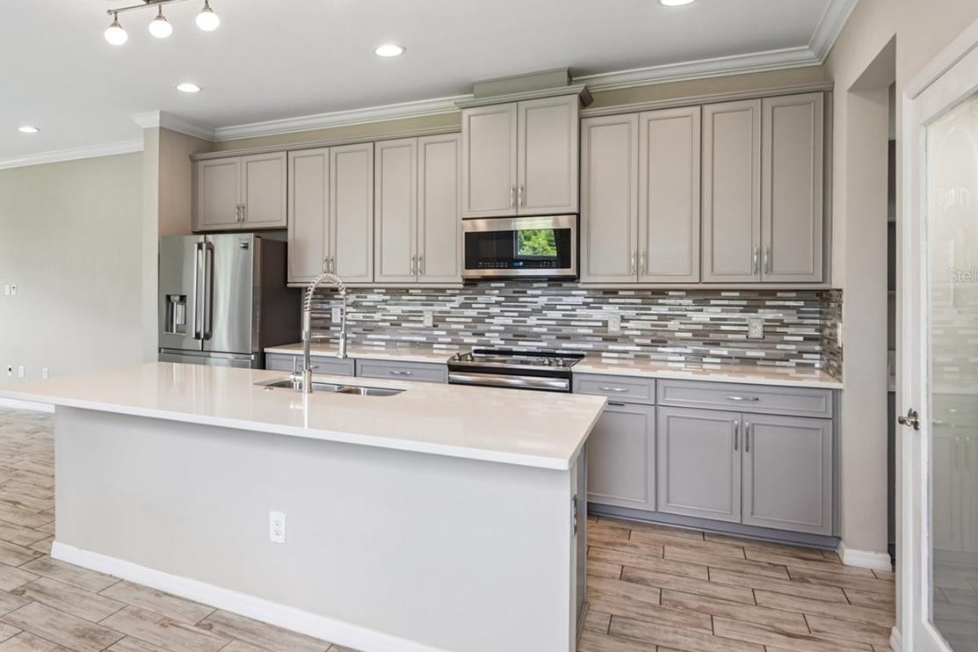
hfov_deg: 73.7
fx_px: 625
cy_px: 275
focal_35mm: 23
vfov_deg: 54.9
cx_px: 323
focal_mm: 16
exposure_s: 1/30
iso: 400
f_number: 8
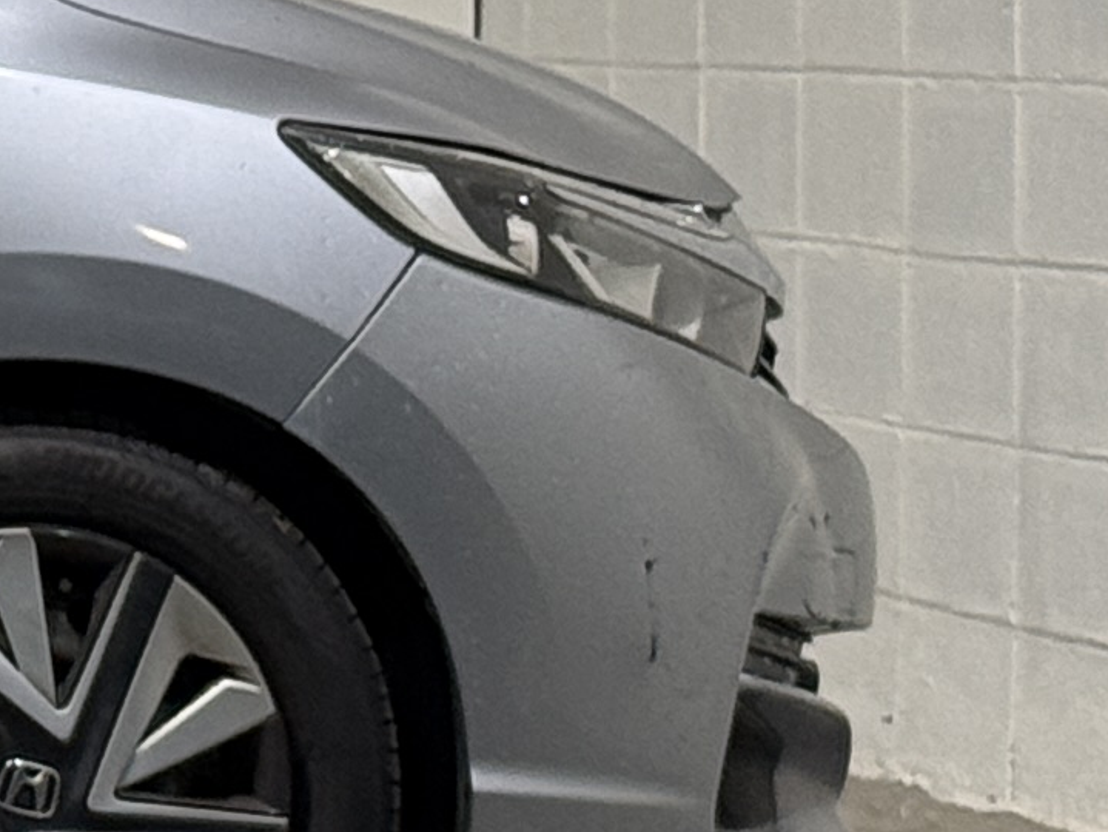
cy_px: 8
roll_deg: -0.1
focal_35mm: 269
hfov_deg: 6.9
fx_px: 8615
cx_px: -1689
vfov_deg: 5.5
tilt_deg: +0.3
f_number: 1.78
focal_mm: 6.76
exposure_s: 1/60
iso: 80
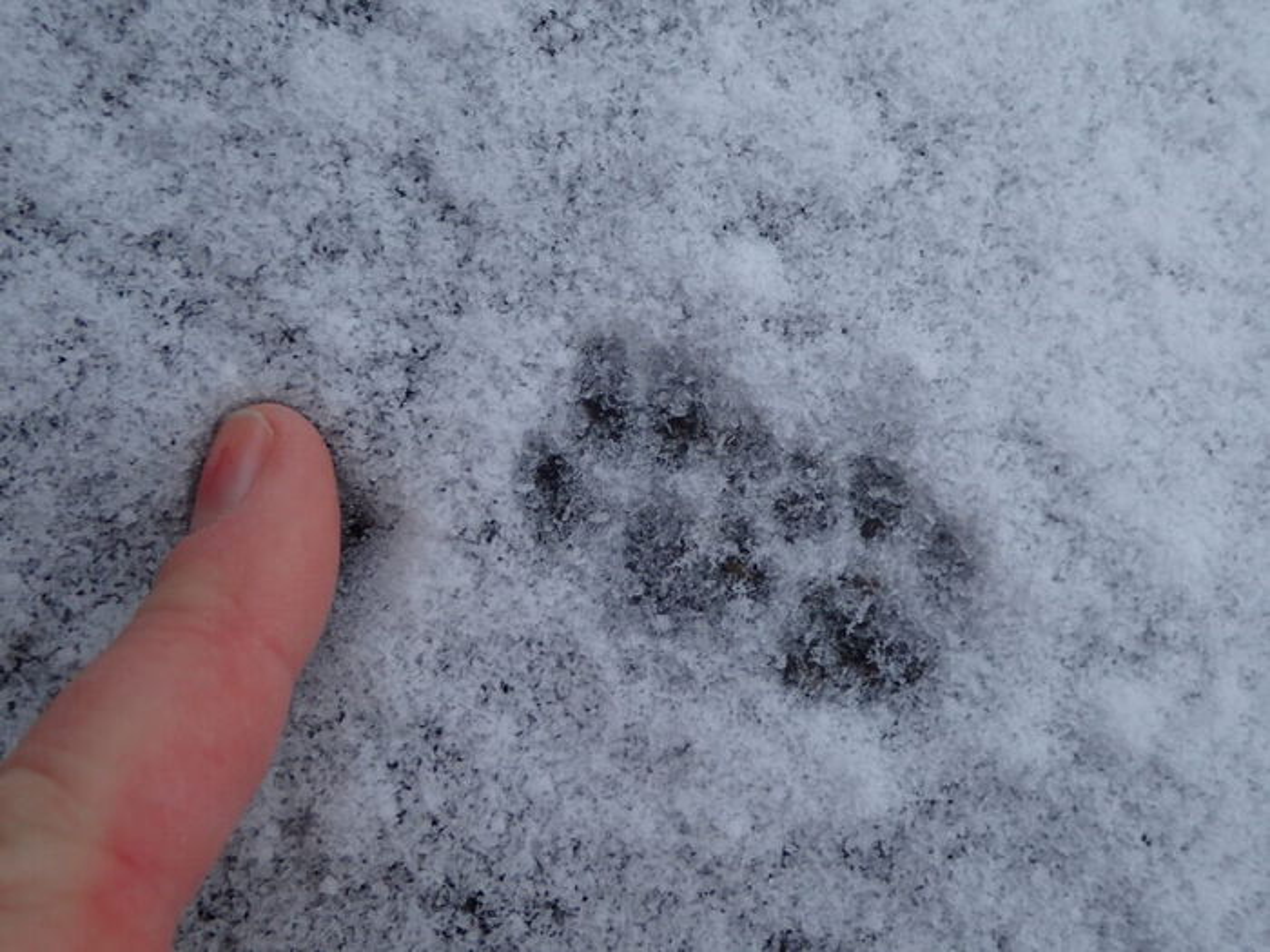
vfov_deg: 37.7
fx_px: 1394
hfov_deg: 49.0
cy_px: 476
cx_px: 635
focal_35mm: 38
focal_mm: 6.86
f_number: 2.7
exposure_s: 1/80
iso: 125
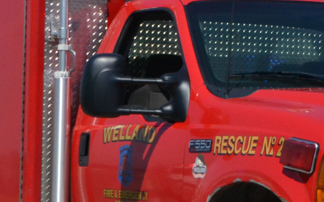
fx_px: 1589
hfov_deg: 11.6
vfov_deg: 7.3
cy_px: 151
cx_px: 263
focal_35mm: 180
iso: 2000
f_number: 9
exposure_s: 1/4000
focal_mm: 40
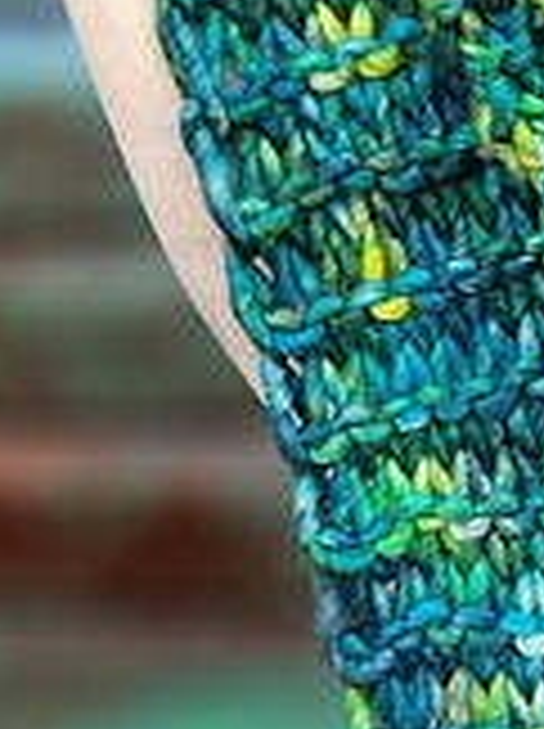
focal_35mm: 91
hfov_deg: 14.7
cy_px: 234
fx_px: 1912
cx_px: 888
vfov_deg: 21.5
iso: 20
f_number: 1.8
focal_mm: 5.4
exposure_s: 1/361
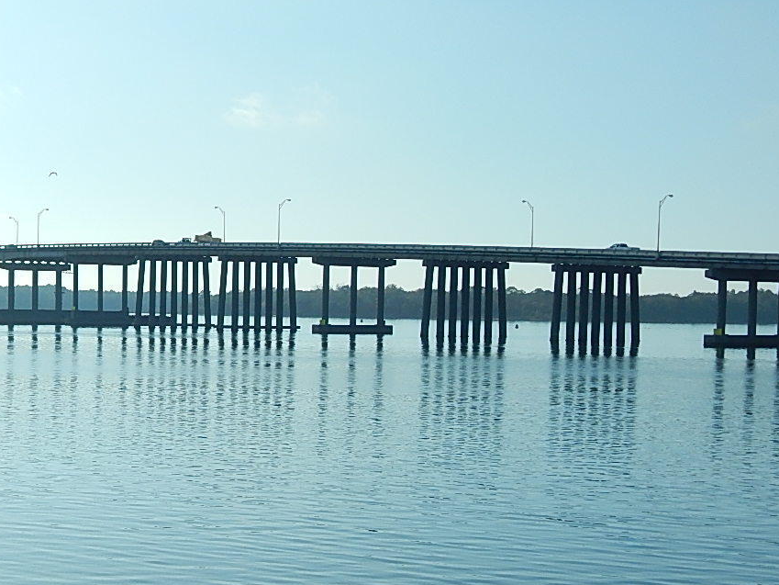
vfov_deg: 18.1
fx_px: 1823
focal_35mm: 81
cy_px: 446
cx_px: 64
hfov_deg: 23.4
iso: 125
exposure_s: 1/800
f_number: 7.1
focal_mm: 7.7
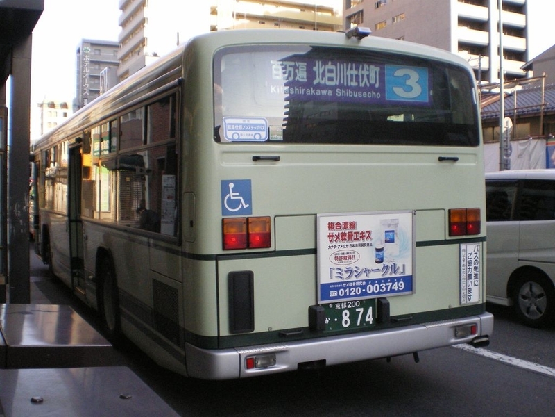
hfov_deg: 49.0
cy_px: 208
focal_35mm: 38
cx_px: 278
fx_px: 609
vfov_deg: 37.7
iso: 400
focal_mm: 6.3
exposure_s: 1/320
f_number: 4.6
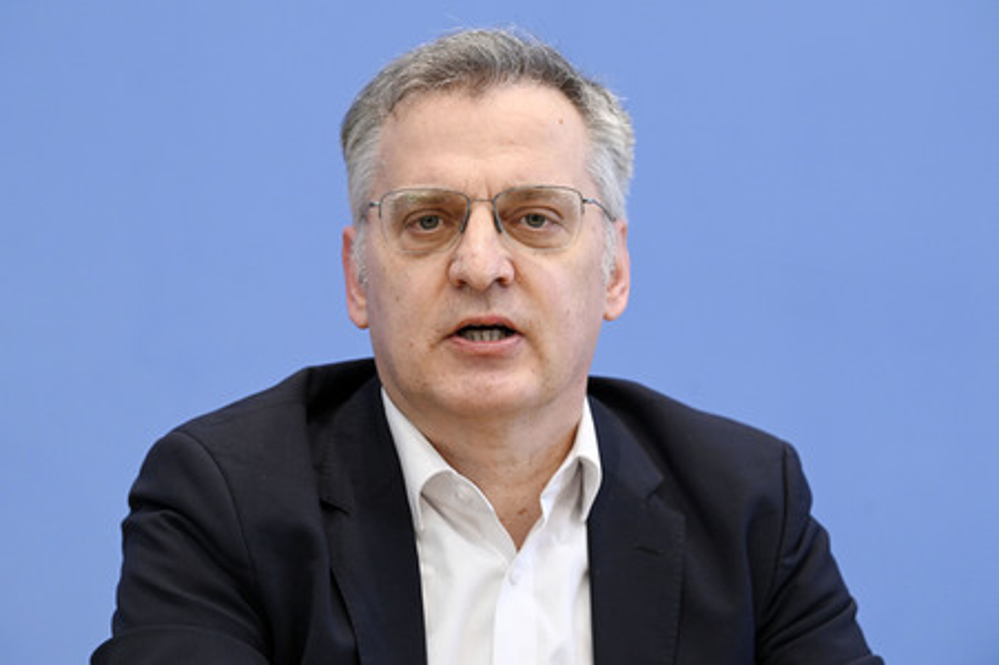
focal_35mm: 160
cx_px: 500
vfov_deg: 8.6
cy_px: 332
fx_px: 4437
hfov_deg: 12.8
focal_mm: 160
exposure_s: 1/640
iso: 3200
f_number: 5
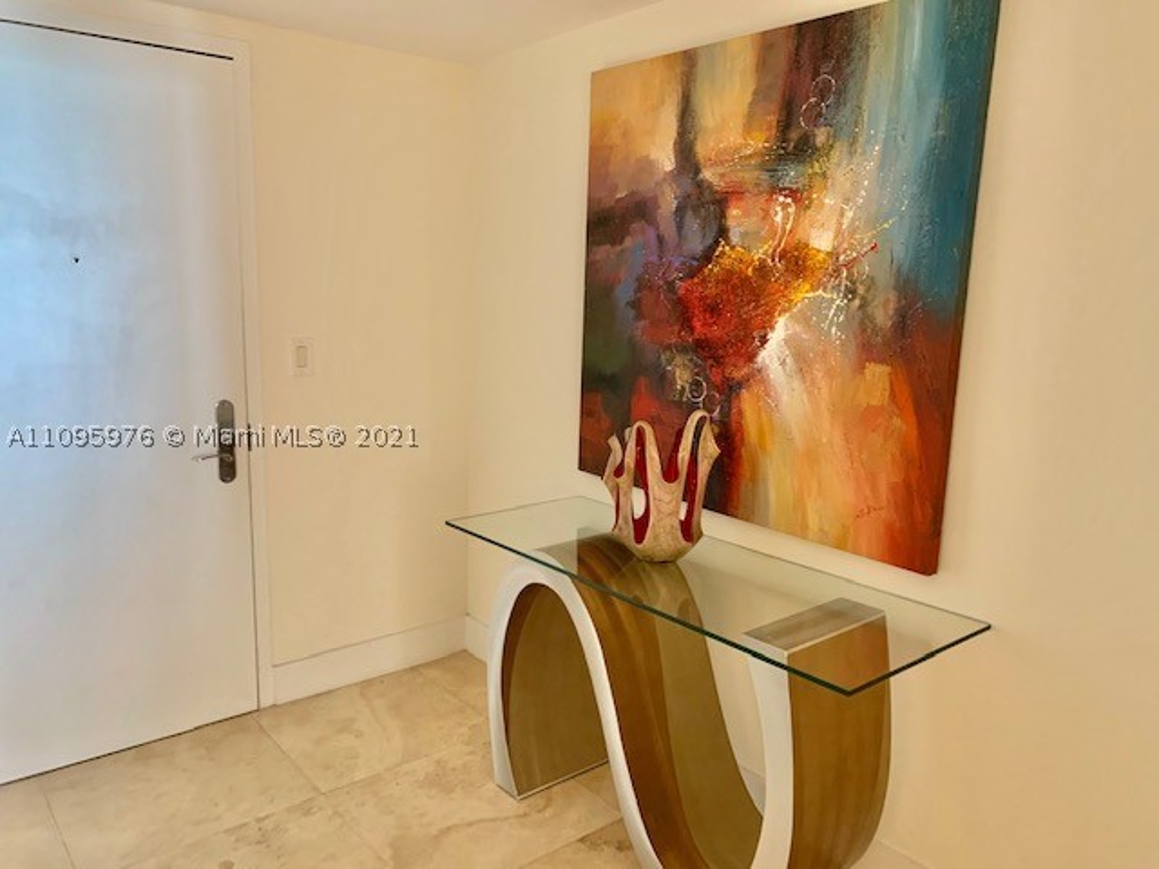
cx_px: 580
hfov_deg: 67.3
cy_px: 434
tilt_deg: -9.1
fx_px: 871
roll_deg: -0.4
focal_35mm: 26
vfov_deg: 53.1
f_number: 1.8
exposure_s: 1/40
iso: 250
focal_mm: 4.25
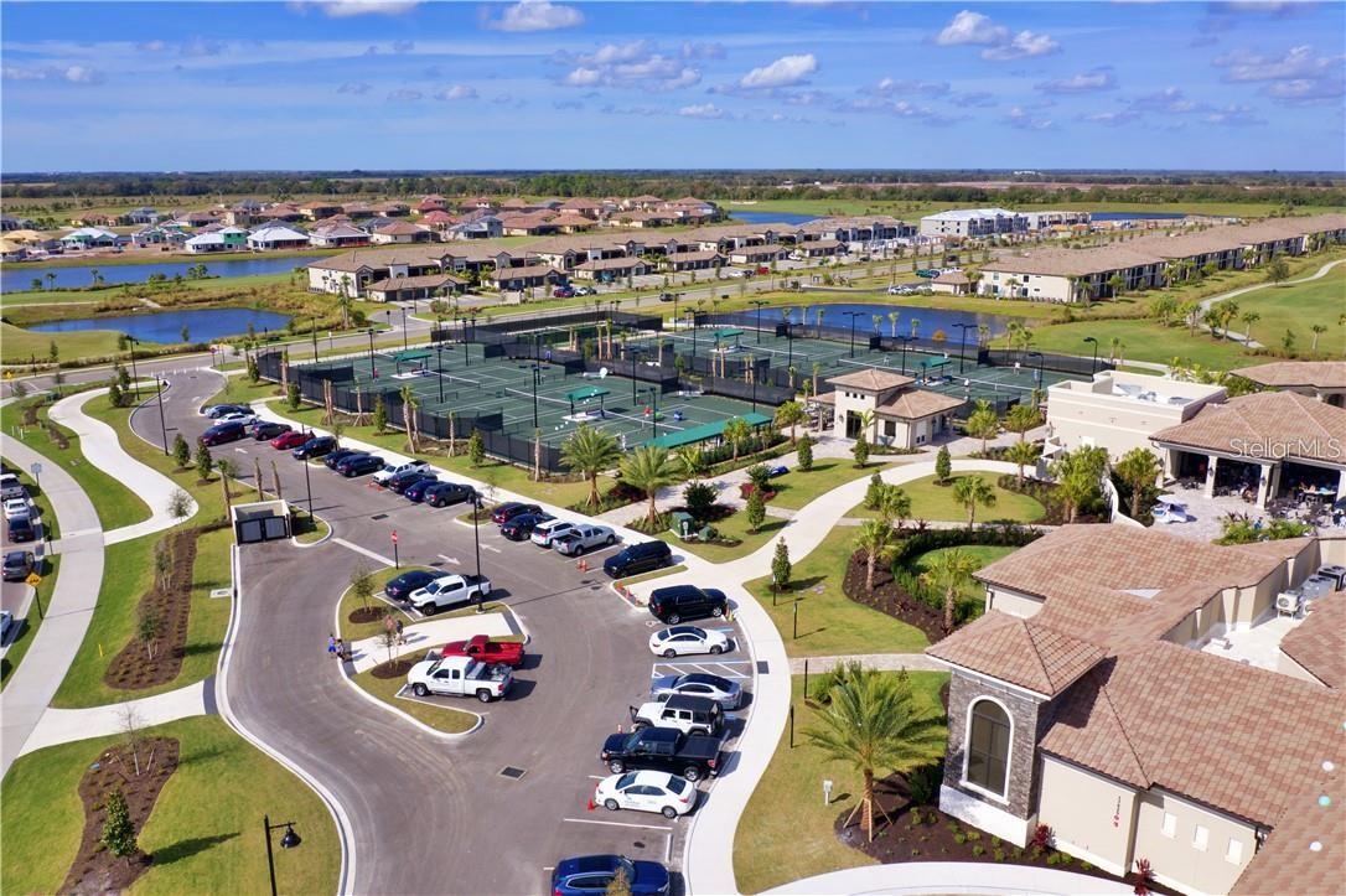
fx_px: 1046
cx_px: 673
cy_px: 448
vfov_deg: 46.4
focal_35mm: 28
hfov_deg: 65.5
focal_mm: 10.26
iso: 100
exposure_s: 1/500
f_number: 6.3
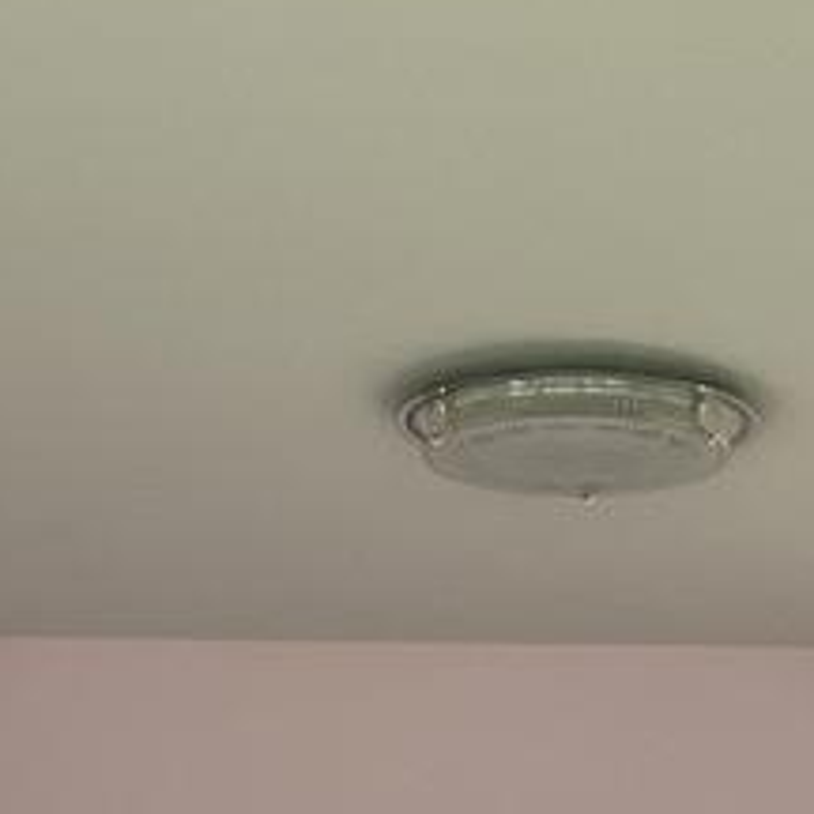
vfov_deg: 11.8
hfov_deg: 12.8
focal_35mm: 136
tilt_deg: -1.9
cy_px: 1507
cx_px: 695
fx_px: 3618
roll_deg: +0.1
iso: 50
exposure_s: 1/50
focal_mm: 3
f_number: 1.8
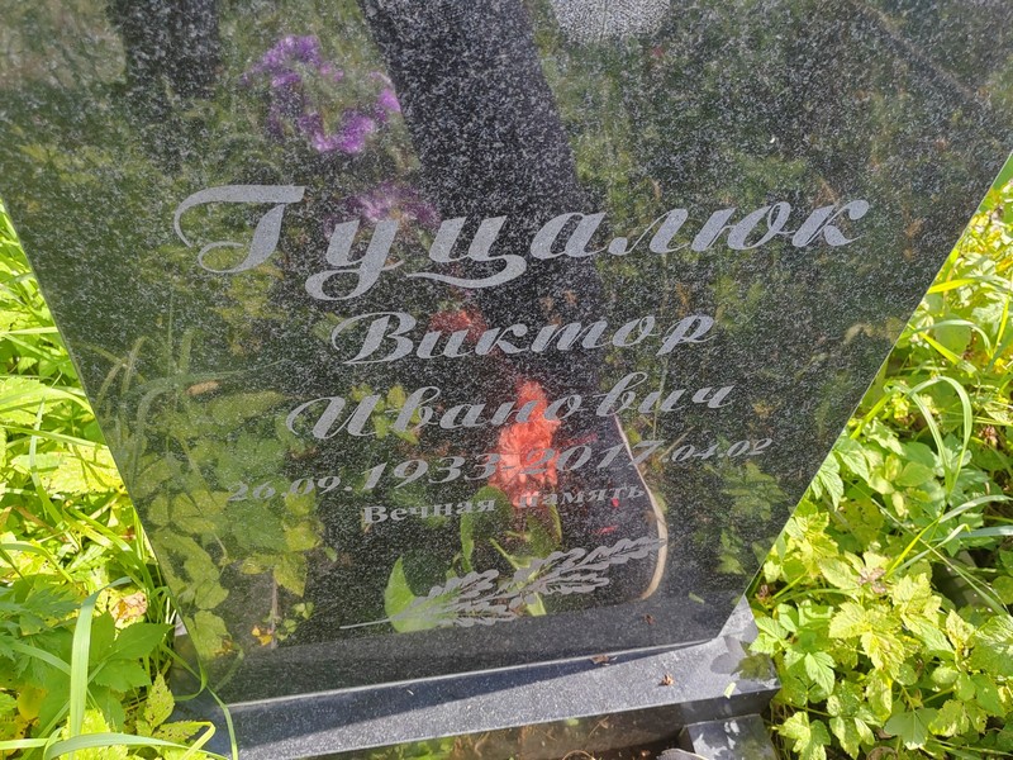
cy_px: 380
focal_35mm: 27
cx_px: 506
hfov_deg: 65.3
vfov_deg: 51.4
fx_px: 790
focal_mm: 5.52
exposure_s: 1/440
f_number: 1.9
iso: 100
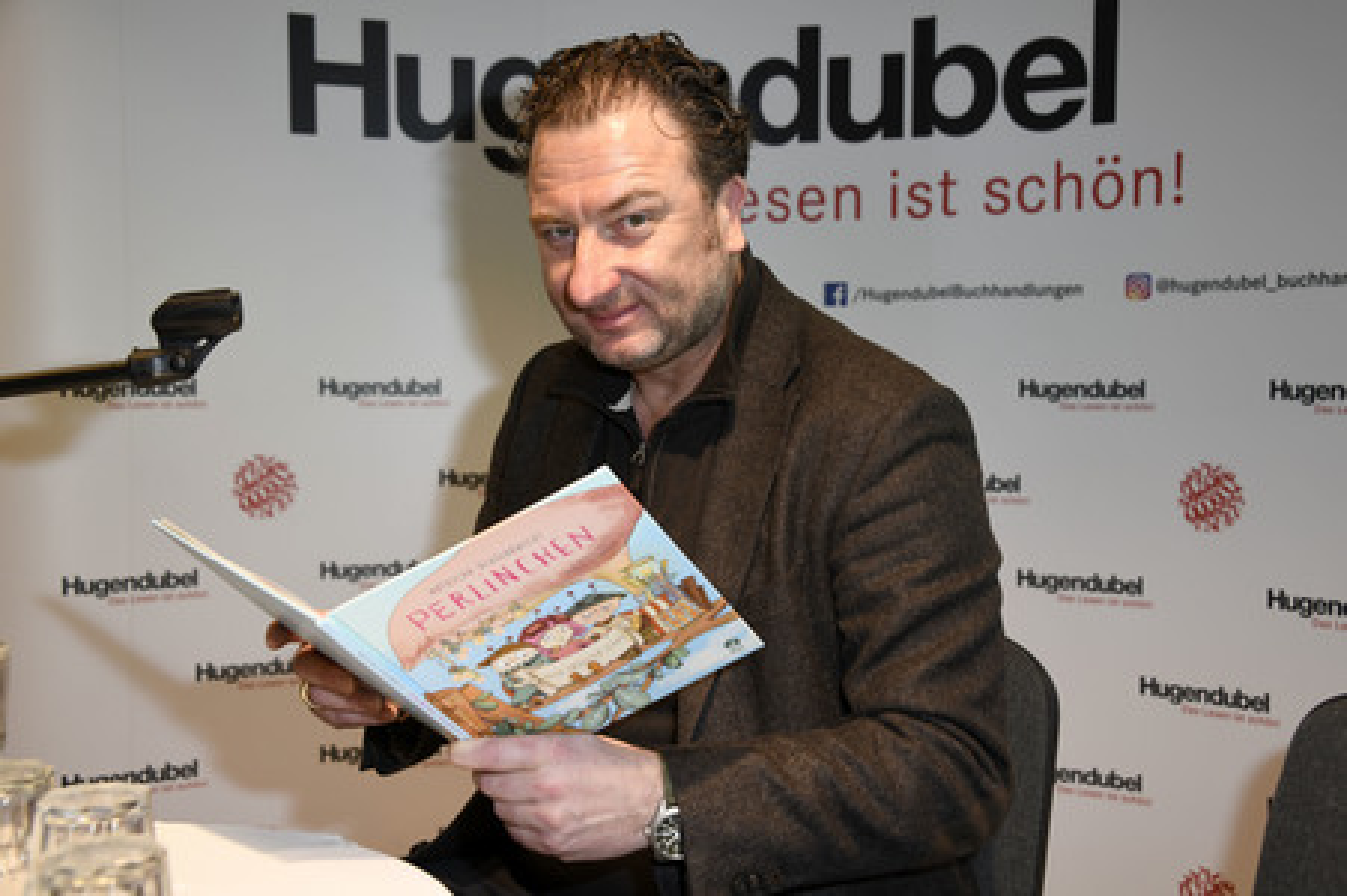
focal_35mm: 44
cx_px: 674
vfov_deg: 30.5
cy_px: 448
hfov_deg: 44.5
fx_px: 1645
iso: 500
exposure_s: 1/125
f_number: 6.3
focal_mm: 44
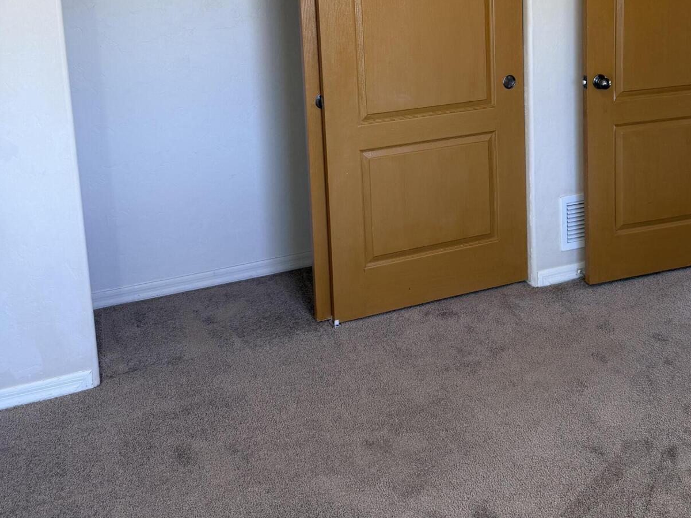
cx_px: 431
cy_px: 49
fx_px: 798
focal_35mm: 40
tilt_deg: -8.9
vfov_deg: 34.0
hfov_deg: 46.4
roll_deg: +2.0
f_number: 1.78
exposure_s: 1/120
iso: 100
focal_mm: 6.76
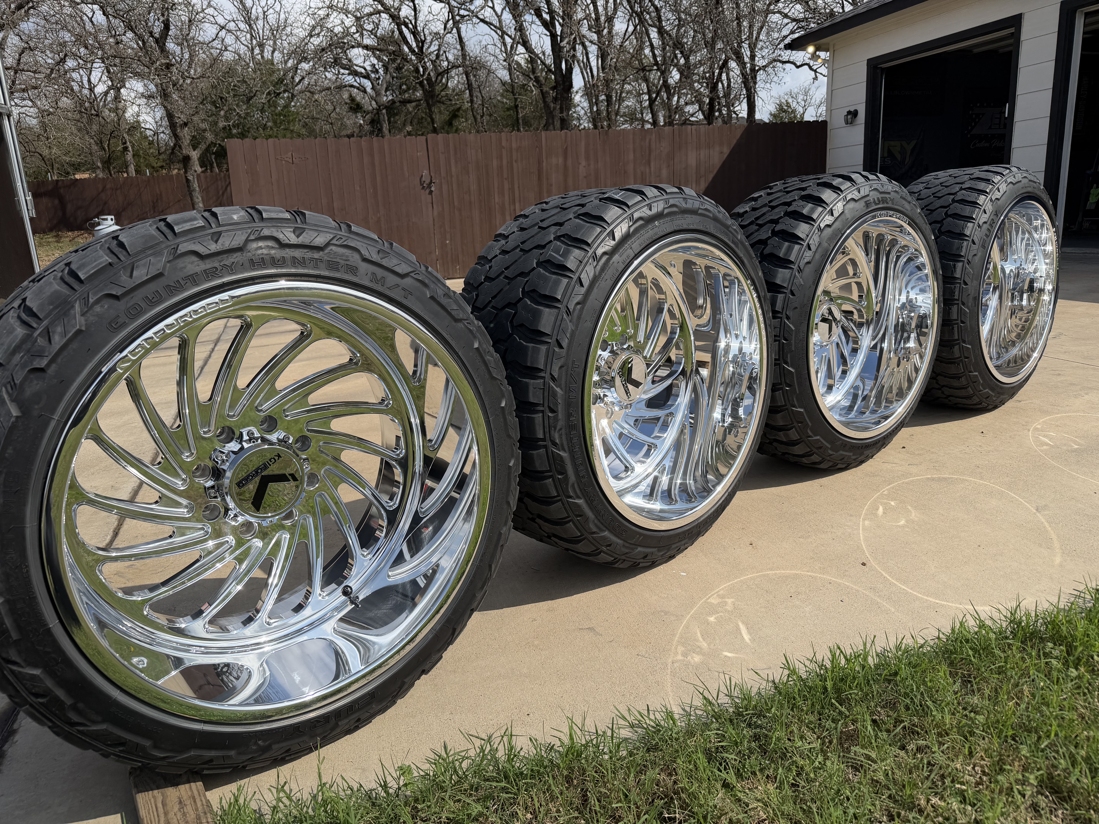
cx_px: 550
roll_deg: +1.6
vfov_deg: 56.8
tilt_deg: -14.9
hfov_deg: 71.6
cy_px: 412
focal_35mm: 24
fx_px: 762
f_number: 1.78
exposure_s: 1/6711
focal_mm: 6.76
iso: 80
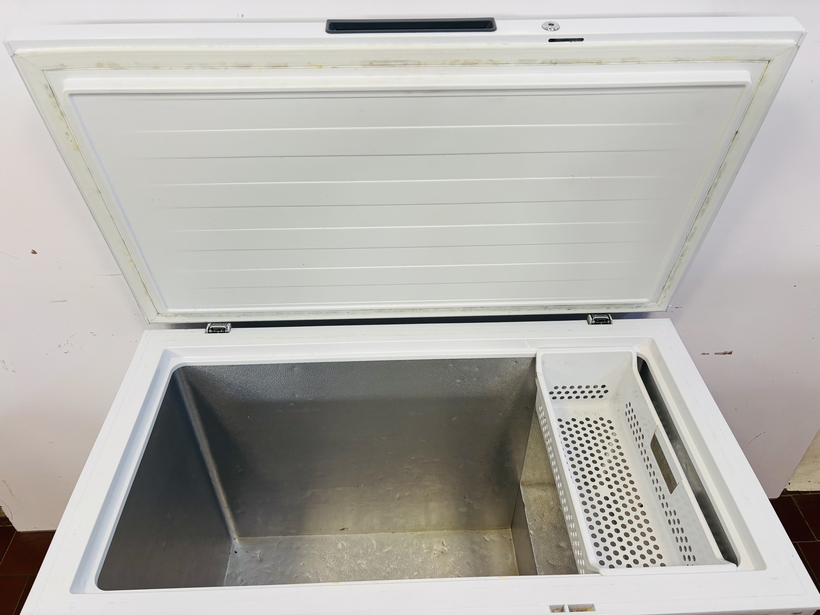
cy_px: 308
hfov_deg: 67.3
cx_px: 410
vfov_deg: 53.1
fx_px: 616
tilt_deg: -40.3
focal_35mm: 26
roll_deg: -0.1
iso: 100
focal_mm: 5.96
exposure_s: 1/100
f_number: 1.6
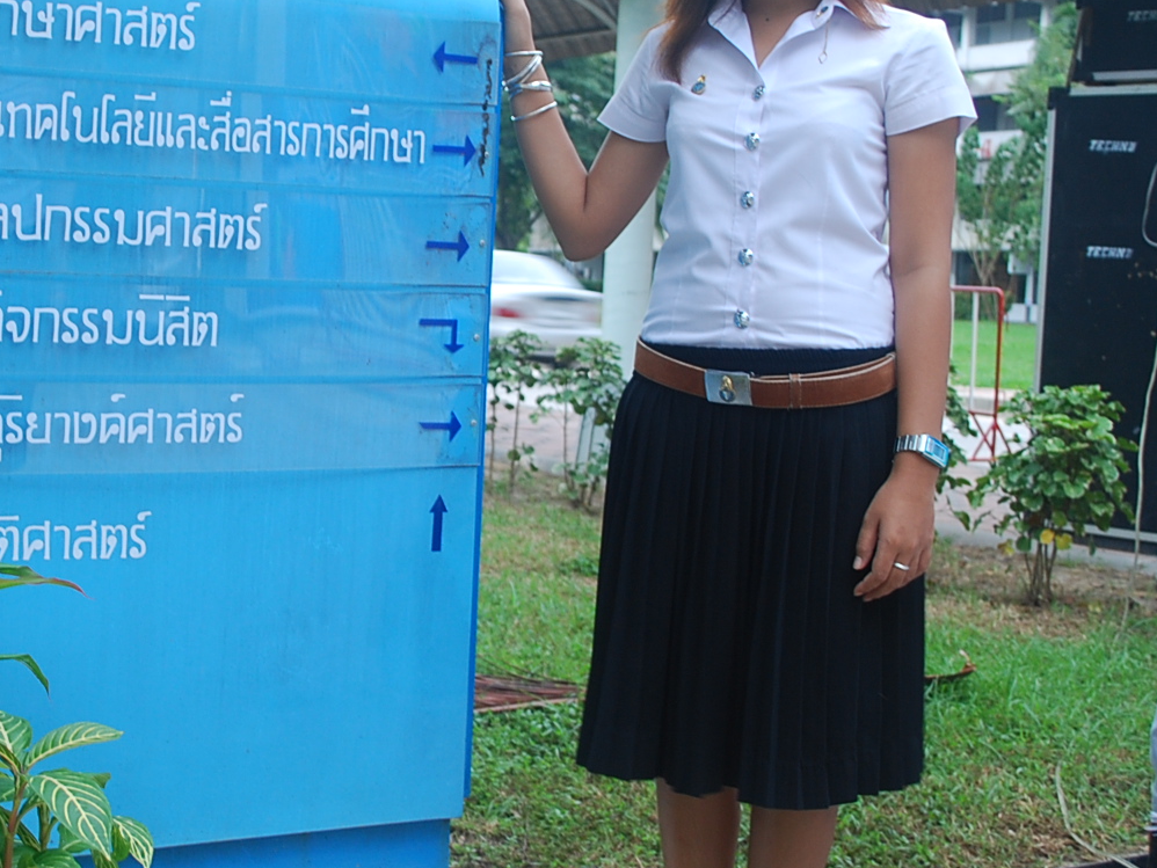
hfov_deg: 33.9
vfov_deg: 26.1
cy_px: 366
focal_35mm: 56
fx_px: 1872
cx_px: 343
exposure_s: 1/15
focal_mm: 20
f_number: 4
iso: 200
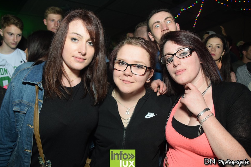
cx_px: 123
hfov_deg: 65.5
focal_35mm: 28
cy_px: 84
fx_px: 195
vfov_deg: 46.4
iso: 1600
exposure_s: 1/50
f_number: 3.5
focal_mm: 18
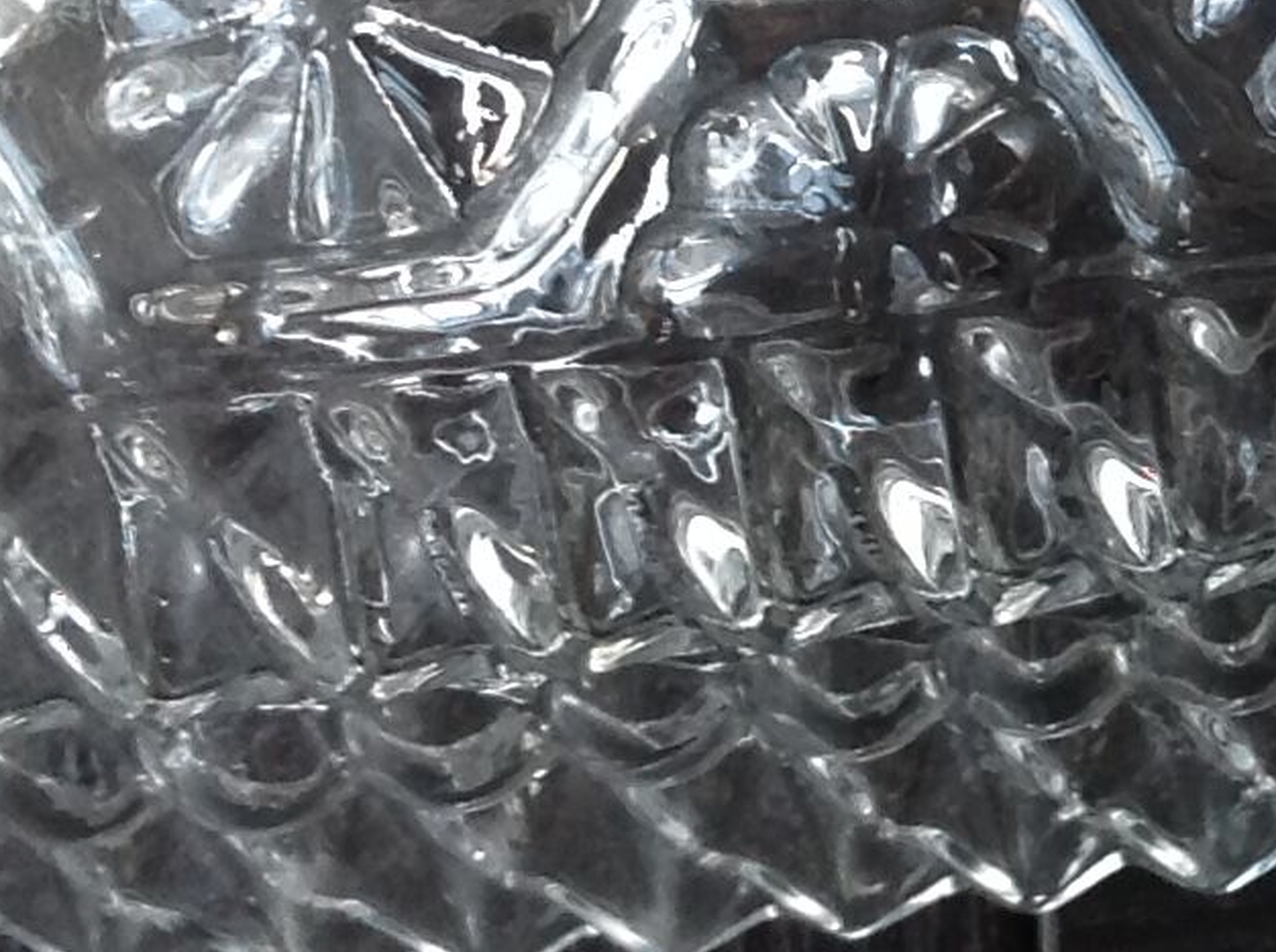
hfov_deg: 12.8
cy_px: -190
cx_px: 2012
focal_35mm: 145
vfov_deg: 10.0
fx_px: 5335
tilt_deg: -62.8
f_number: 2.4
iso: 100
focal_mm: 4.28
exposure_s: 1/15
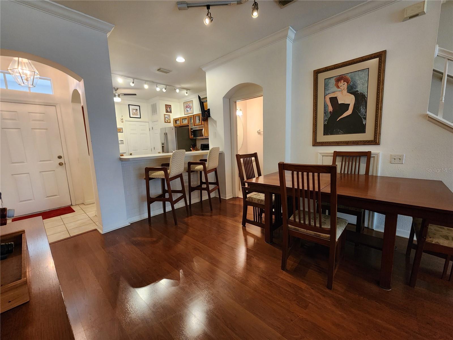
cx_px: 226
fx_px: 170
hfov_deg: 106.2
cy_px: 170
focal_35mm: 13
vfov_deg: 89.9
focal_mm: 2.2
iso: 400
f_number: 2.2
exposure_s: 1/60
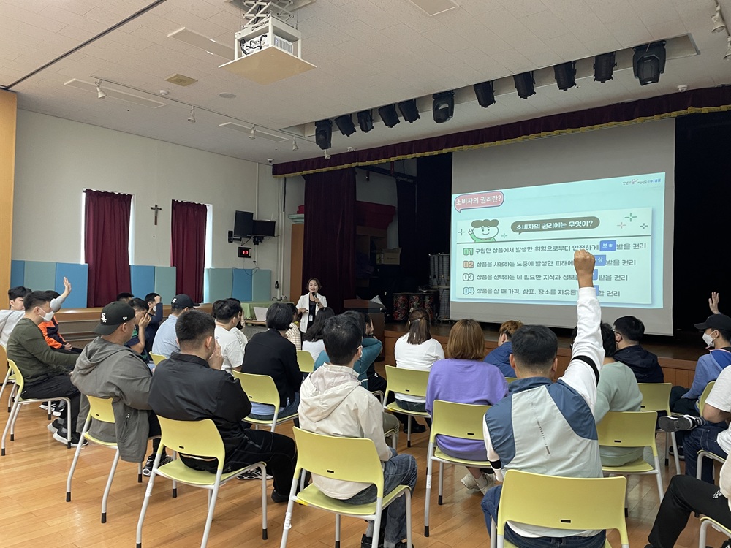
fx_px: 549
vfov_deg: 53.1
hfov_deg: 67.3
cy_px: 274
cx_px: 366
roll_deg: -0.2
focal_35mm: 26
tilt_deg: -0.5
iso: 200
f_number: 1.6
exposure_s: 1/60
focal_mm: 4.2
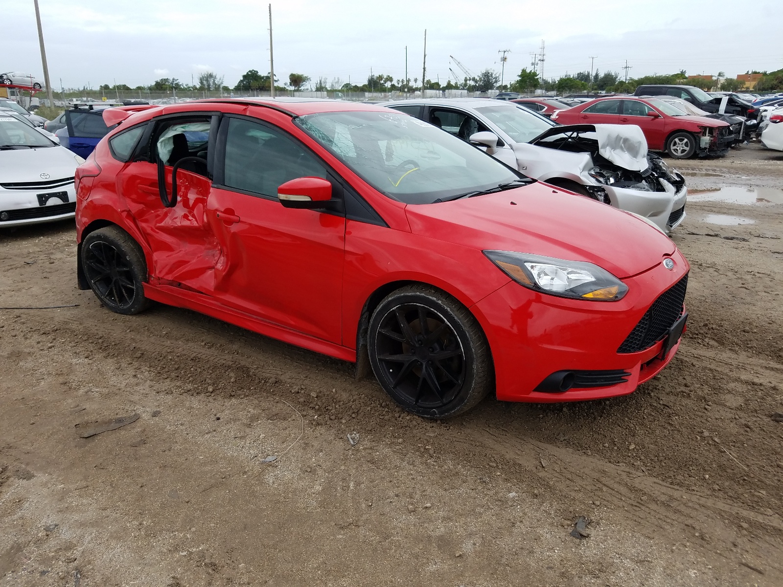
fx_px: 588
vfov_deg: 53.1
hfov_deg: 67.3
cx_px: 392
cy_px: 294
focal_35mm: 26
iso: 50
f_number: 1.7
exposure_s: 1/1667
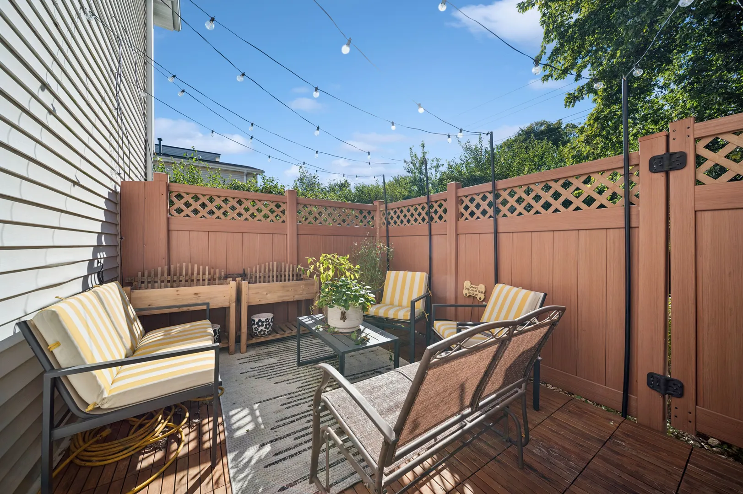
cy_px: 247
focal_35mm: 13
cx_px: 372
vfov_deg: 85.4
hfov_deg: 108.4
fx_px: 268
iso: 400
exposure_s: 1/400
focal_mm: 13
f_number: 8
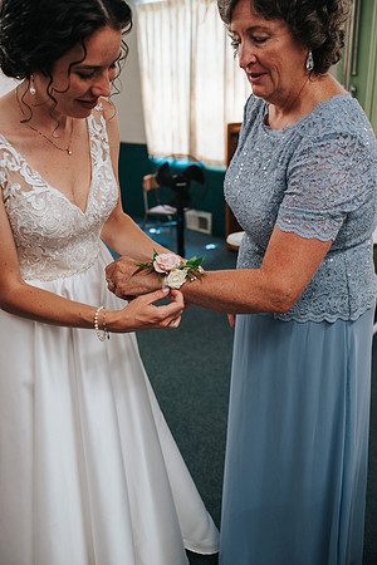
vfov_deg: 54.4
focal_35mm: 35
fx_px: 550
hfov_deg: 37.9
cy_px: 282
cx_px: 188
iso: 900
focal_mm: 35
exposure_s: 1/125
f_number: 3.2
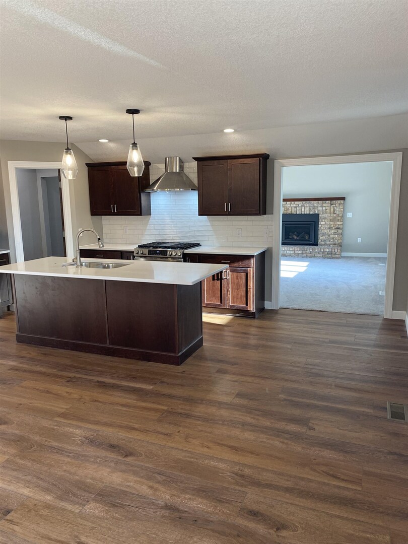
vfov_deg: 67.3
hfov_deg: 53.1
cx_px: 204
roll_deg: +1.4
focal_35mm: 26
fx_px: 409
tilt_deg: -10.2
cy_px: 272
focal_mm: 4.25
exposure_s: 1/120
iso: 125
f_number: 1.8
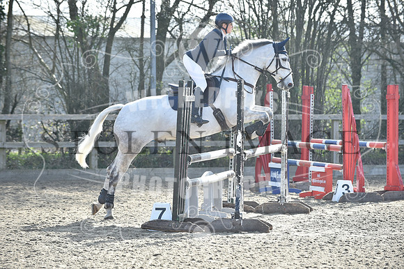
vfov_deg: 8.6
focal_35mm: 160
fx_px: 1794
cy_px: 134
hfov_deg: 12.8
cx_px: 202
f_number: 4
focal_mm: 160
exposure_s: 1/2500
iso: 1000
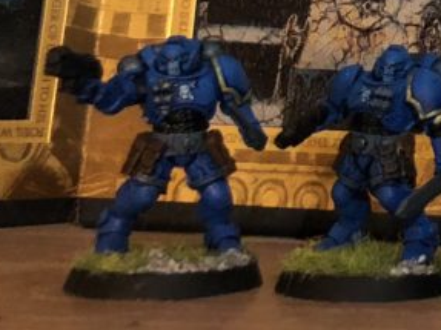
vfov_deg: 14.1
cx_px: 776
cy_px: -109
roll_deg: -1.3
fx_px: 1273
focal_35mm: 100
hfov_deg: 16.6
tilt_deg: +8.0
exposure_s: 1/13
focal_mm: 4
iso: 100
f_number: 1.8
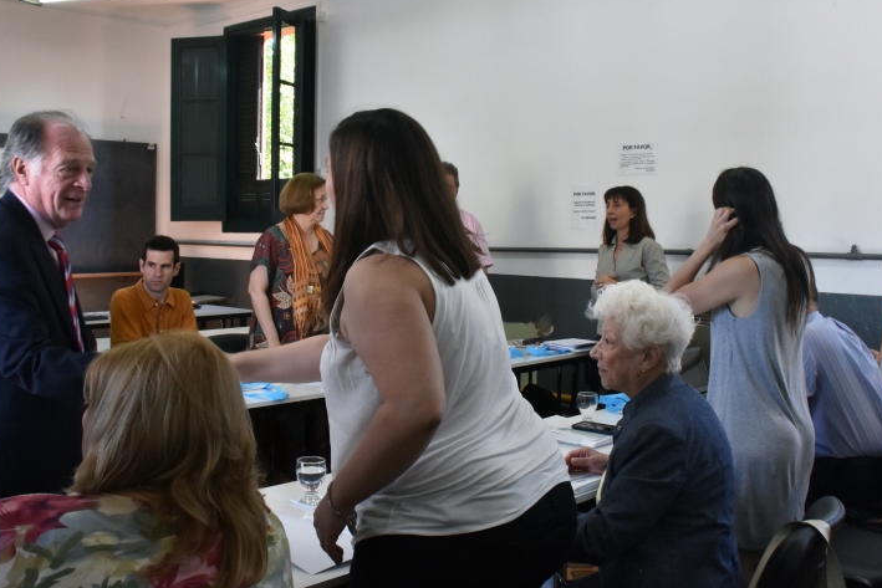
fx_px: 956
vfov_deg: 34.2
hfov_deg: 49.5
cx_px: 439
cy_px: 278
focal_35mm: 39
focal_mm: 18
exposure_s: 1/60
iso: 800
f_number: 10
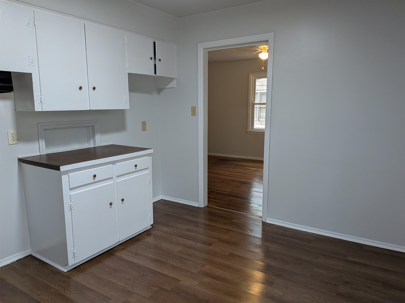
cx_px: 202
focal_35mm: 24
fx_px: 281
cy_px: 152
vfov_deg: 56.8
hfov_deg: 71.6
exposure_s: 1/120
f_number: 1.7
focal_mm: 4.53
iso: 42
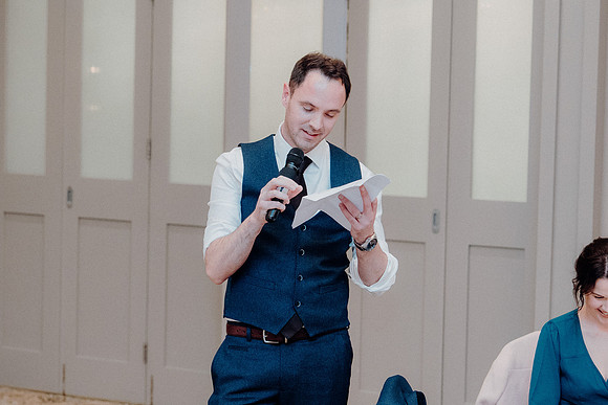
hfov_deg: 19.5
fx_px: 1774
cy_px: 202
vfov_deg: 13.0
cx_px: 304
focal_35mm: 105
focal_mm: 70
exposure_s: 1/160
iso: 3200
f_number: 3.5
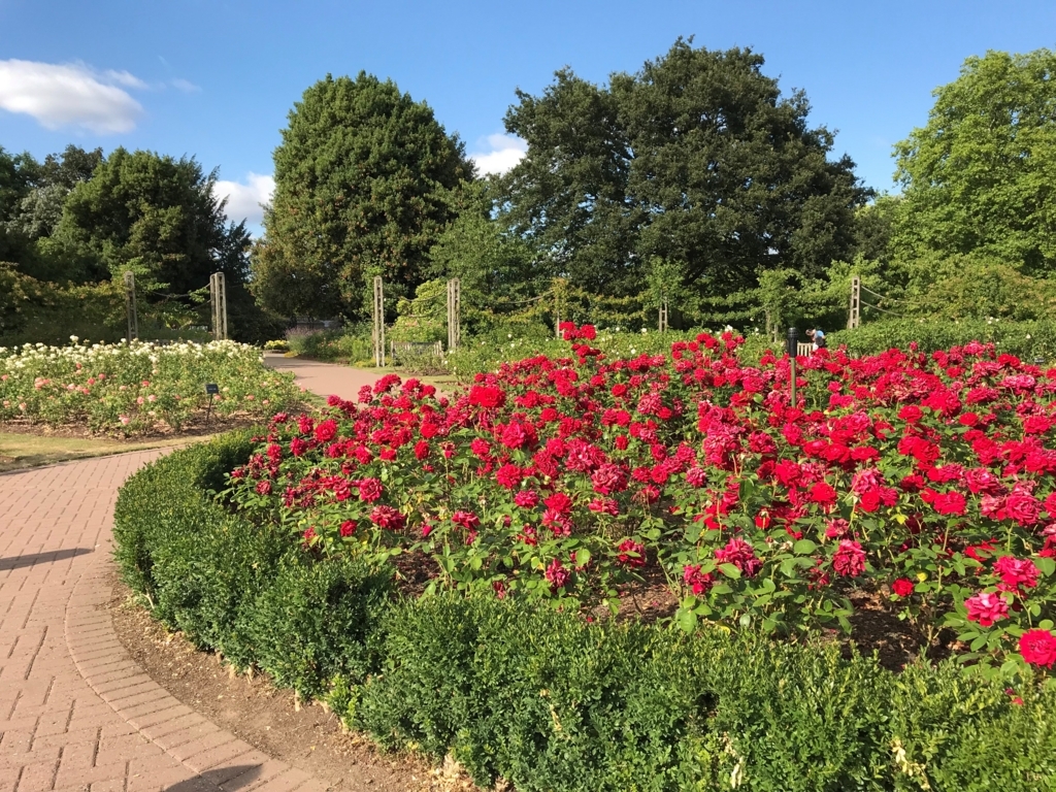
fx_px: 854
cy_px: 396
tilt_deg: -4.3
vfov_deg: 49.7
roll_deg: +0.3
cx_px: 528
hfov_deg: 63.4
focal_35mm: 28
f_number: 1.8
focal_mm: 3.99
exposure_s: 1/1076
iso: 20
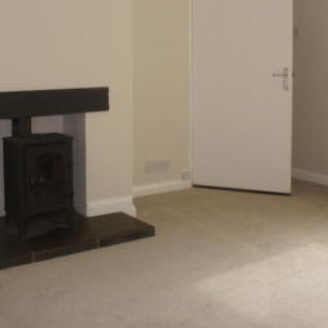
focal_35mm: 51
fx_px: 547
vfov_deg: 32.8
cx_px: 136
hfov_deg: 33.3
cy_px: 85
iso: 800
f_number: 6.3
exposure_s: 1/100
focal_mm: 16
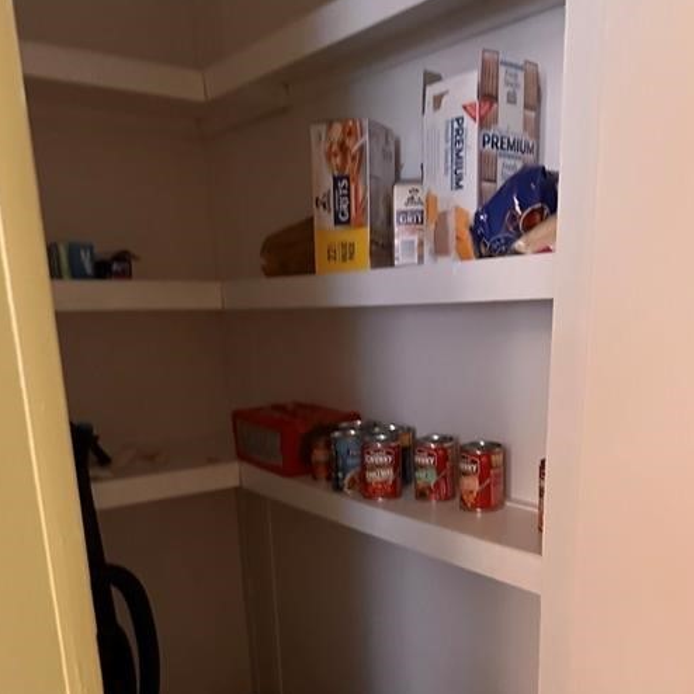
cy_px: 523
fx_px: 749
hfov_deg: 49.7
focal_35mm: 33
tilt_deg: -11.7
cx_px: 372
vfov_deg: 47.8
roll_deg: +2.1
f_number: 1.78
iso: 1000
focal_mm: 6.86
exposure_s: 1/30
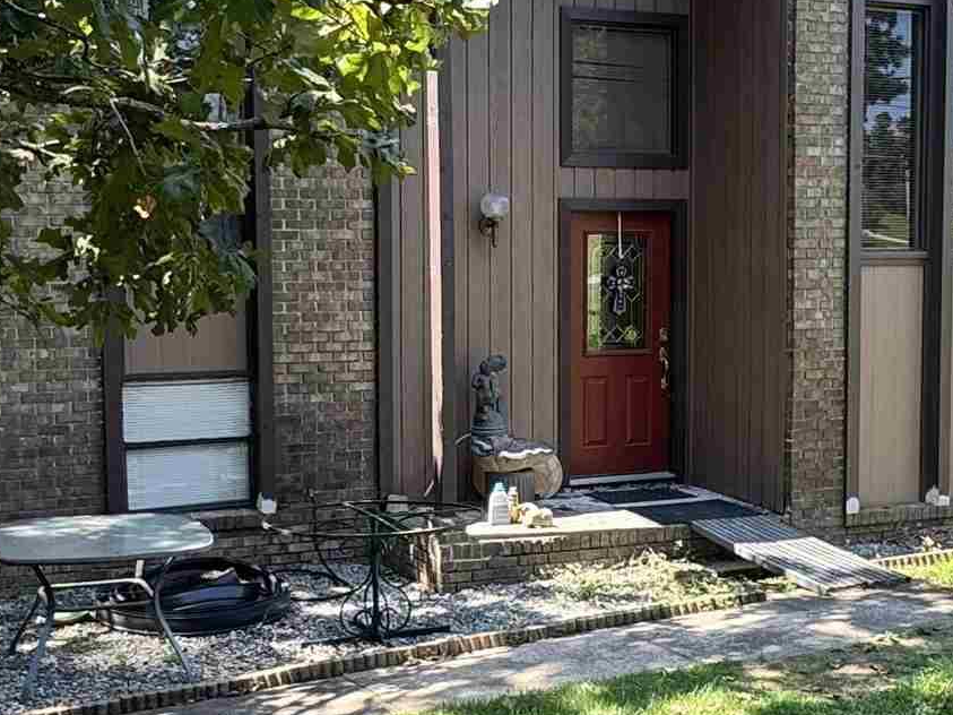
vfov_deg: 28.6
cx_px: 490
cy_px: 365
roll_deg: +0.2
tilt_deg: -4.8
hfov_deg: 37.5
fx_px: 1404
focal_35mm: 51
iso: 40
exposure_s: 1/156
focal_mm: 2.22
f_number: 2.2
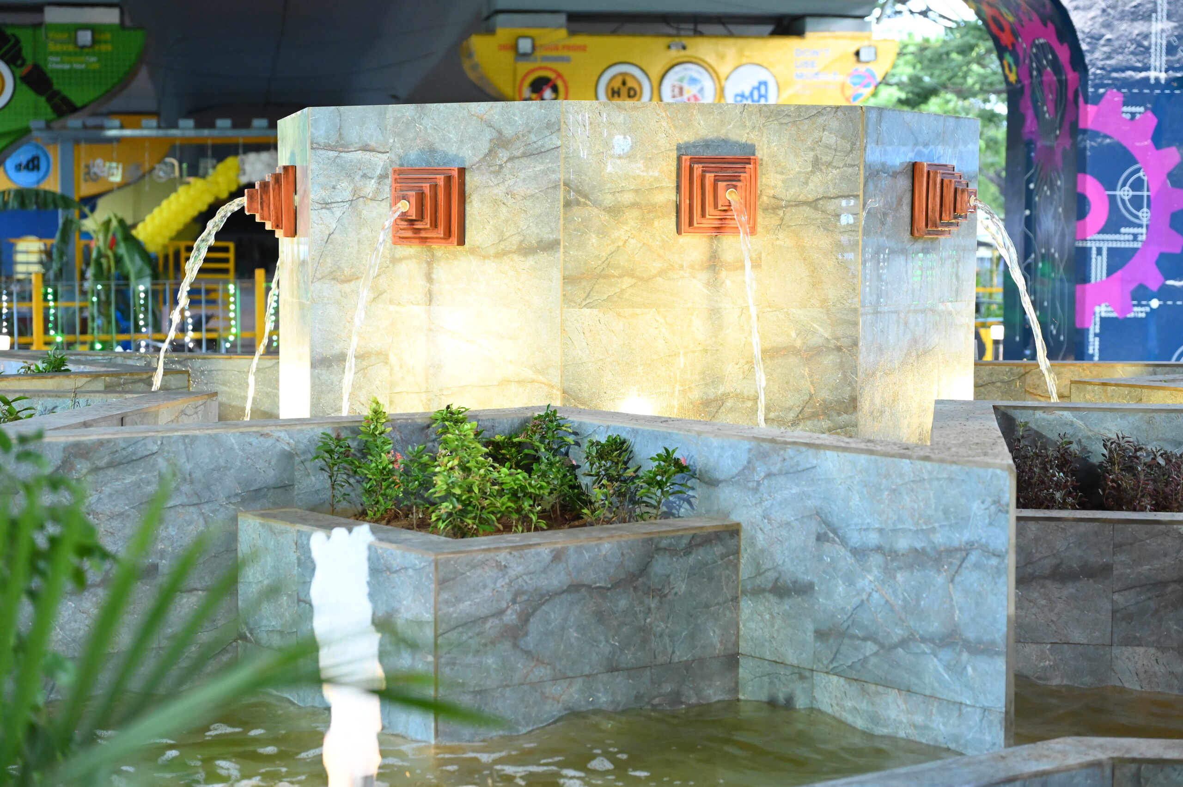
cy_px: 394
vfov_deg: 20.3
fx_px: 2200
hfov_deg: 30.1
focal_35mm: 67
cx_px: 592
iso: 6400
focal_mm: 67
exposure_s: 1/125
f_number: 4
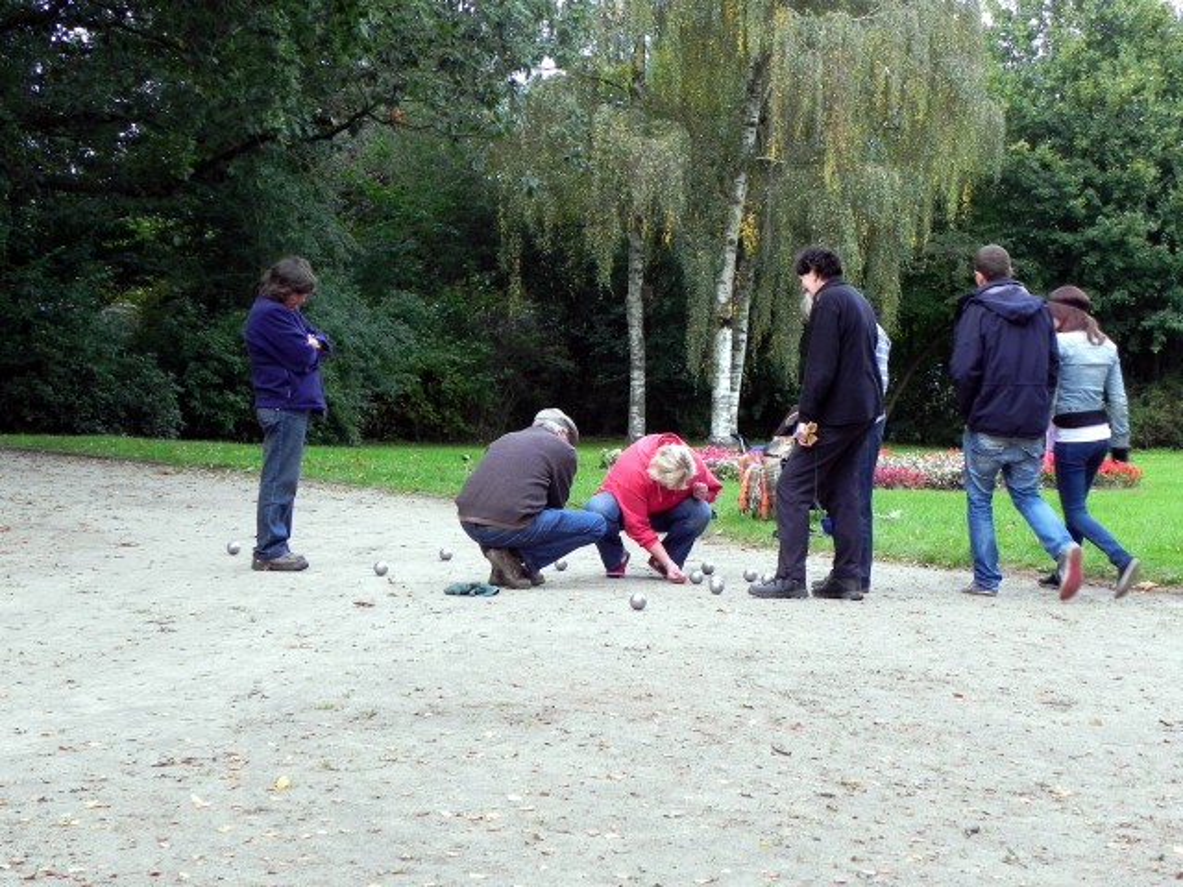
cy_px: 444
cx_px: 592
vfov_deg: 19.6
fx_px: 2563
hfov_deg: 26.0
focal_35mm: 75
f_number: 4
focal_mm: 13.4
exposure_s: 1/78.5
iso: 160
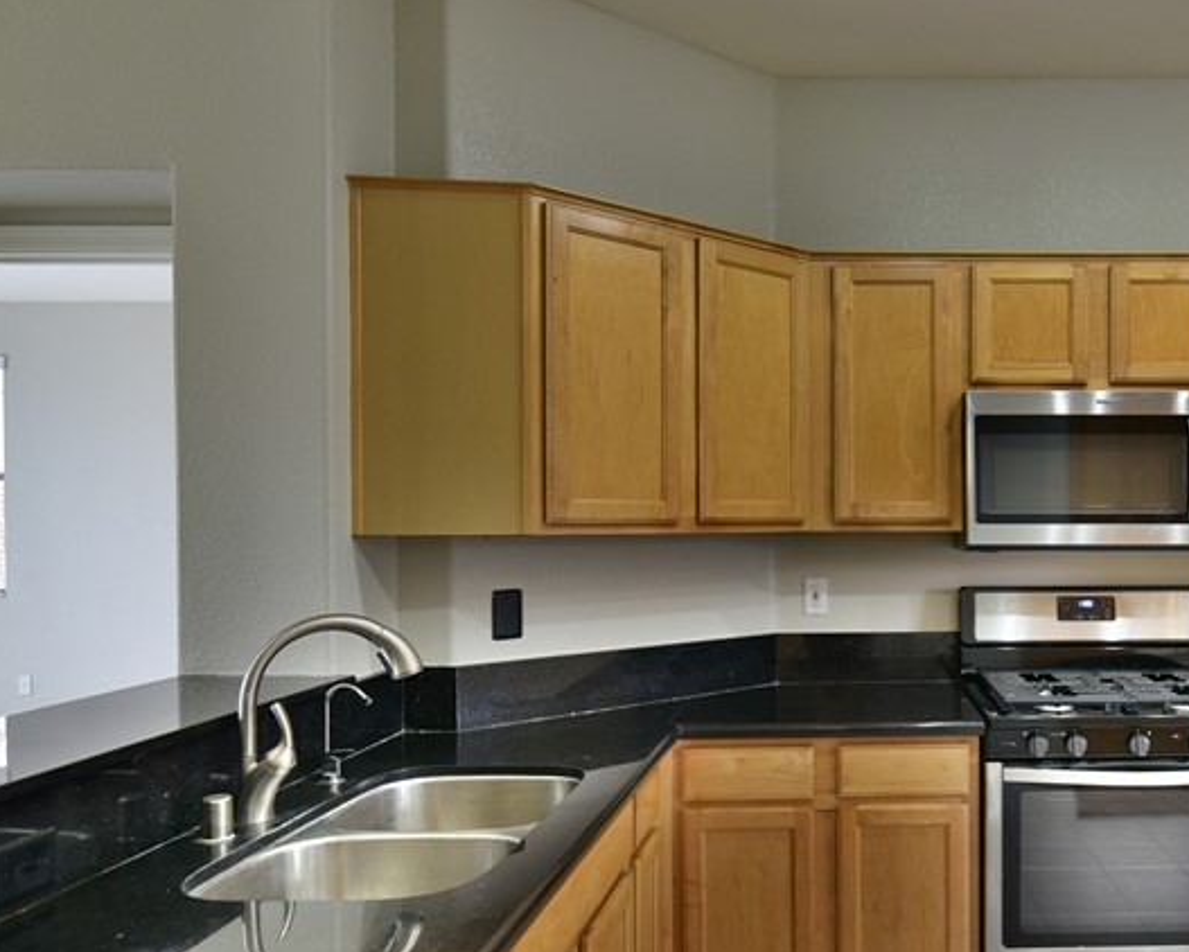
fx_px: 1021
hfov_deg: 58.1
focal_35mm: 29
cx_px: 851
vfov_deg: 49.8
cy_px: 553
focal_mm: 15
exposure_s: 1/60
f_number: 2.8
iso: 640
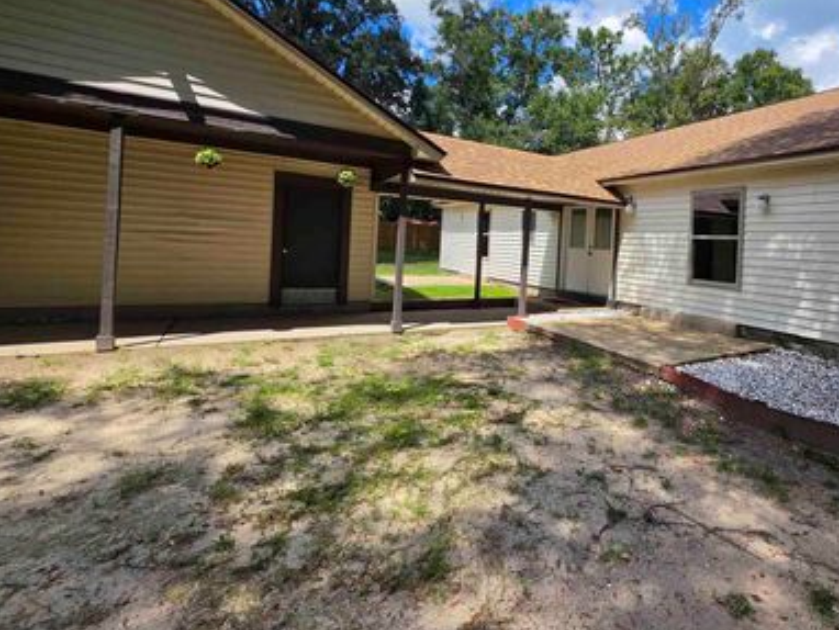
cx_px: 529
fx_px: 412
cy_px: 251
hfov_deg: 89.0
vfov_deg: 74.0
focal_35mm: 17
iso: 32
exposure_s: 1/2054
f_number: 1.9
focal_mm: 2.2
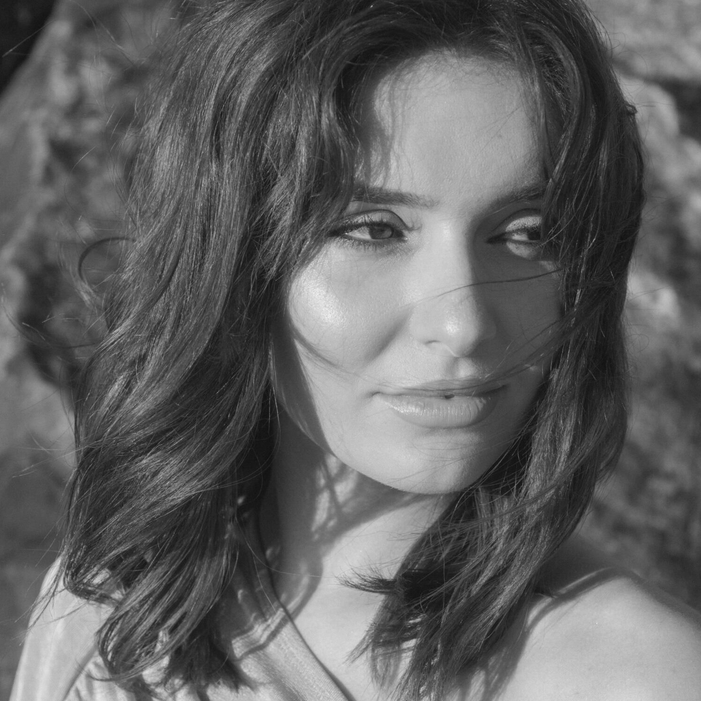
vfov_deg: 19.9
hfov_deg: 19.9
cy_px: 464
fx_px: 1993
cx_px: 325
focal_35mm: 87
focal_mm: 60
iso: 400
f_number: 7.1
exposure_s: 1/800
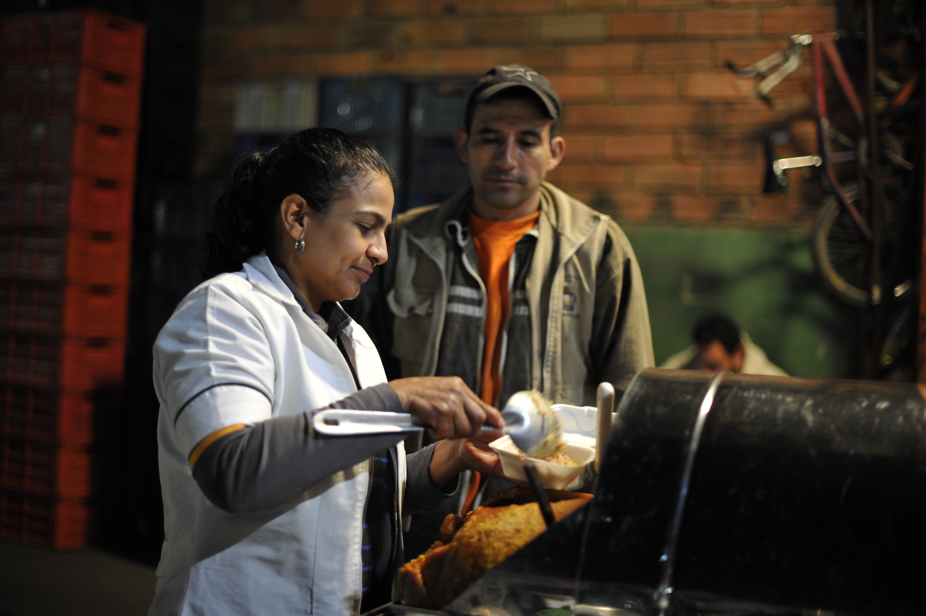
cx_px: 463
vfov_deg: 27.0
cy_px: 308
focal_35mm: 50
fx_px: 1285
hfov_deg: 39.6
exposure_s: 1/60
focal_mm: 50
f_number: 1.6
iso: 1600
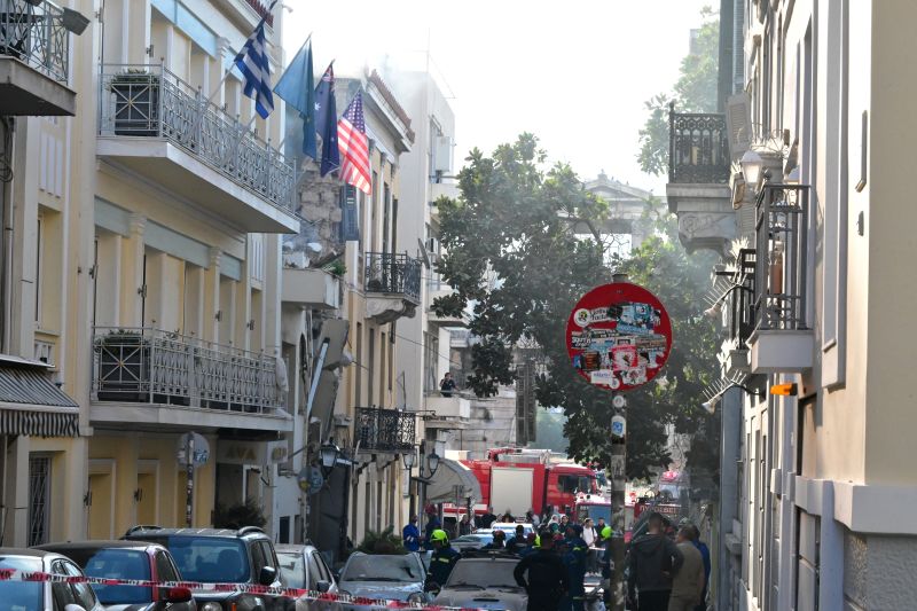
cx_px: 458
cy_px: 306
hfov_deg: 17.8
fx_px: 2929
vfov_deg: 11.9
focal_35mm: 115
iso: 6400
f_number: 22
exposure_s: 1/400
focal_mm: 115
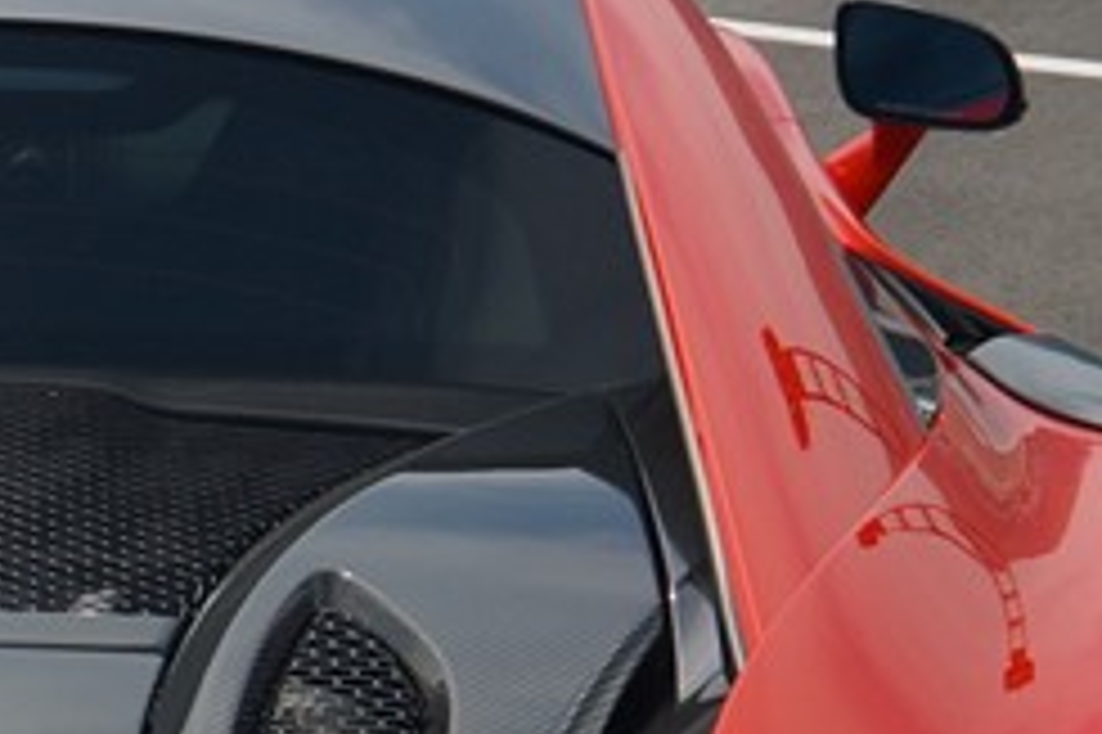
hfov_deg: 17.1
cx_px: -108
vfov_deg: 11.6
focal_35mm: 116
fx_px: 3543
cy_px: 903
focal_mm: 21
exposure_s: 1/500
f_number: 6.3
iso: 100
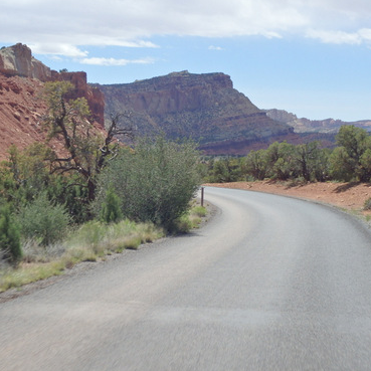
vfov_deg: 25.7
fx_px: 812
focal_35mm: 67
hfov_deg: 25.6
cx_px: 138
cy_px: 184
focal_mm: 10
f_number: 14
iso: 125
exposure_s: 1/100
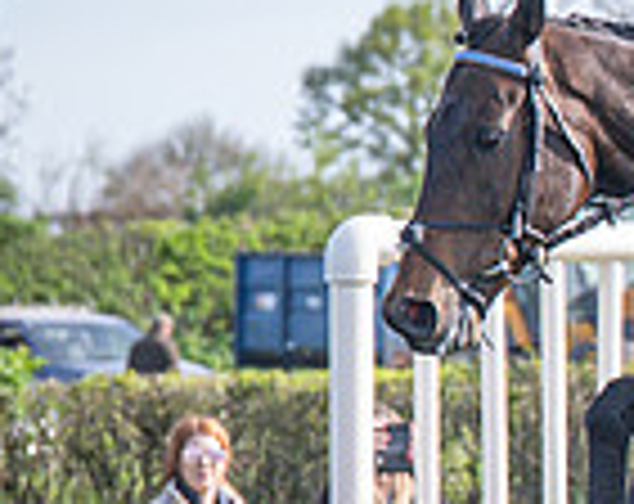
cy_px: 549
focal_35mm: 601
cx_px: 1108
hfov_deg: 3.2
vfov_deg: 2.6
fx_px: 11246
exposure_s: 1/1600
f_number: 4
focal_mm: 78
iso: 400
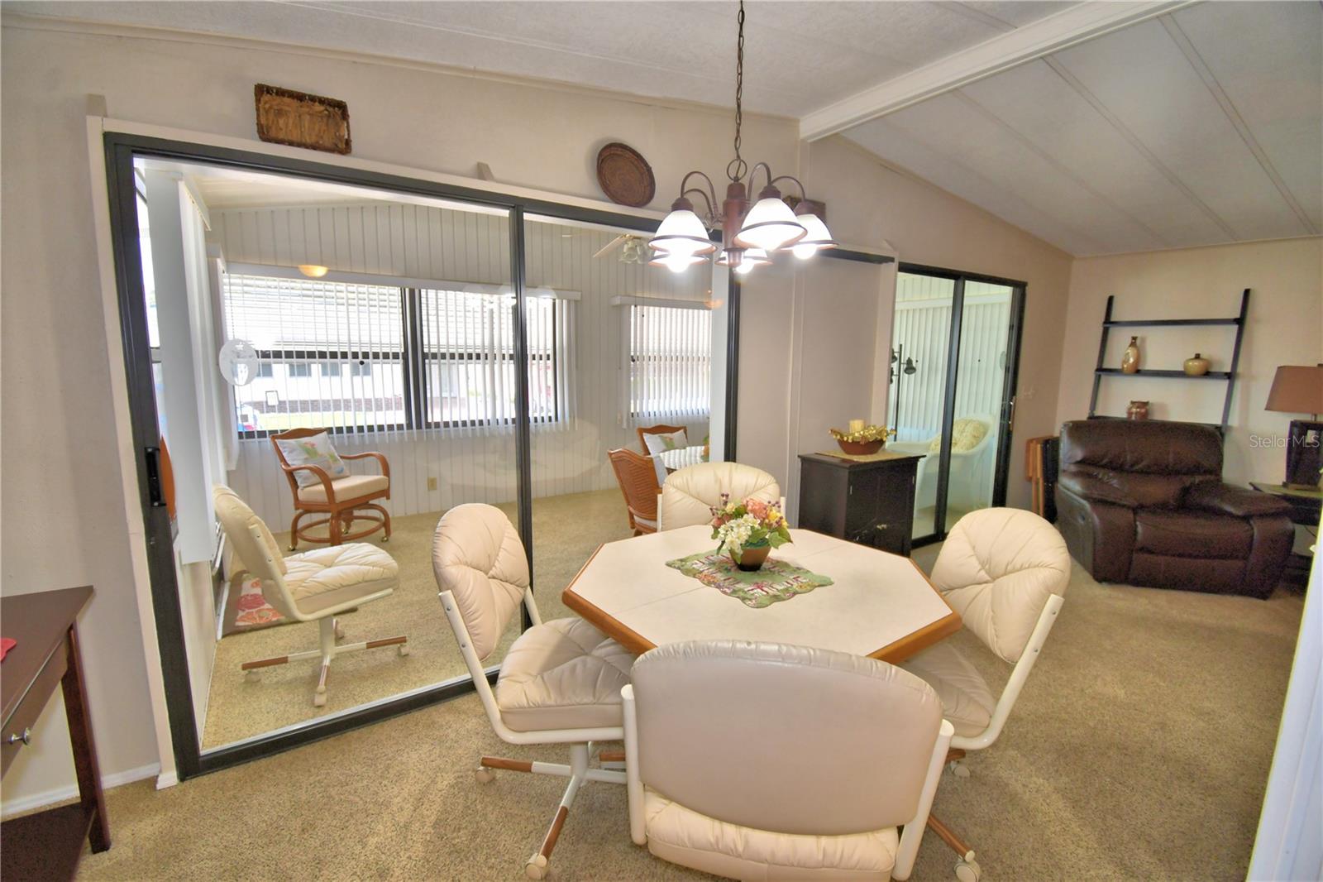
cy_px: 441
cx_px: 662
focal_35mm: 15
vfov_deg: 77.3
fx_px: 551
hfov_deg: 100.4
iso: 200
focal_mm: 10
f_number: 4.5
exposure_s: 1/50
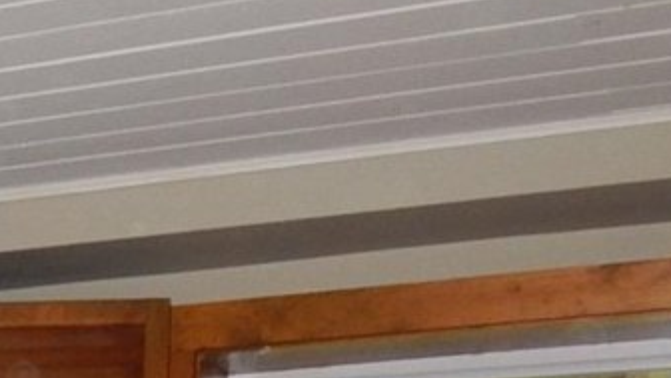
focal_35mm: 114
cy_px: 1018
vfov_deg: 9.1
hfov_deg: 16.6
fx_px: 2028
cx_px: -419
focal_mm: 4
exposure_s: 1/30
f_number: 3
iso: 200
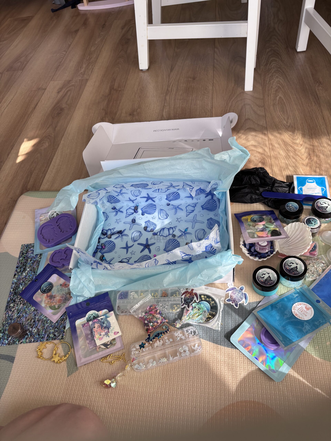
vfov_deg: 67.3
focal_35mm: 26
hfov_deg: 53.1
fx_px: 331
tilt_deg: -50.9
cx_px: 166
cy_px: 220
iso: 40
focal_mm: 5.96
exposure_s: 1/234
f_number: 1.6
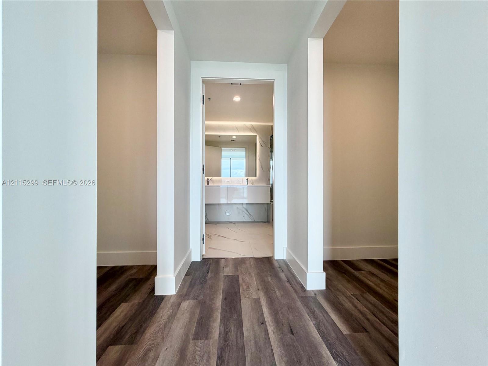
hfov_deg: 102.1
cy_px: 183
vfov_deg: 85.7
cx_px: 244
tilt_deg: +0.7
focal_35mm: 14
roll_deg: +0.6
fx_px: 197
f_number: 2.2
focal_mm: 2.22
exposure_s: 1/120
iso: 64
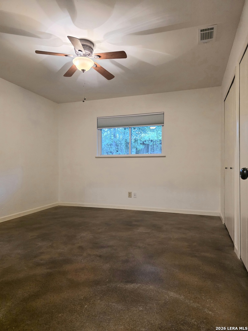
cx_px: 124
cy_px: 166
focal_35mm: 23
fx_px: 220
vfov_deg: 73.9
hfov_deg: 58.9
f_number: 1.7
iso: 640
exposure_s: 1/120
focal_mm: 6.3
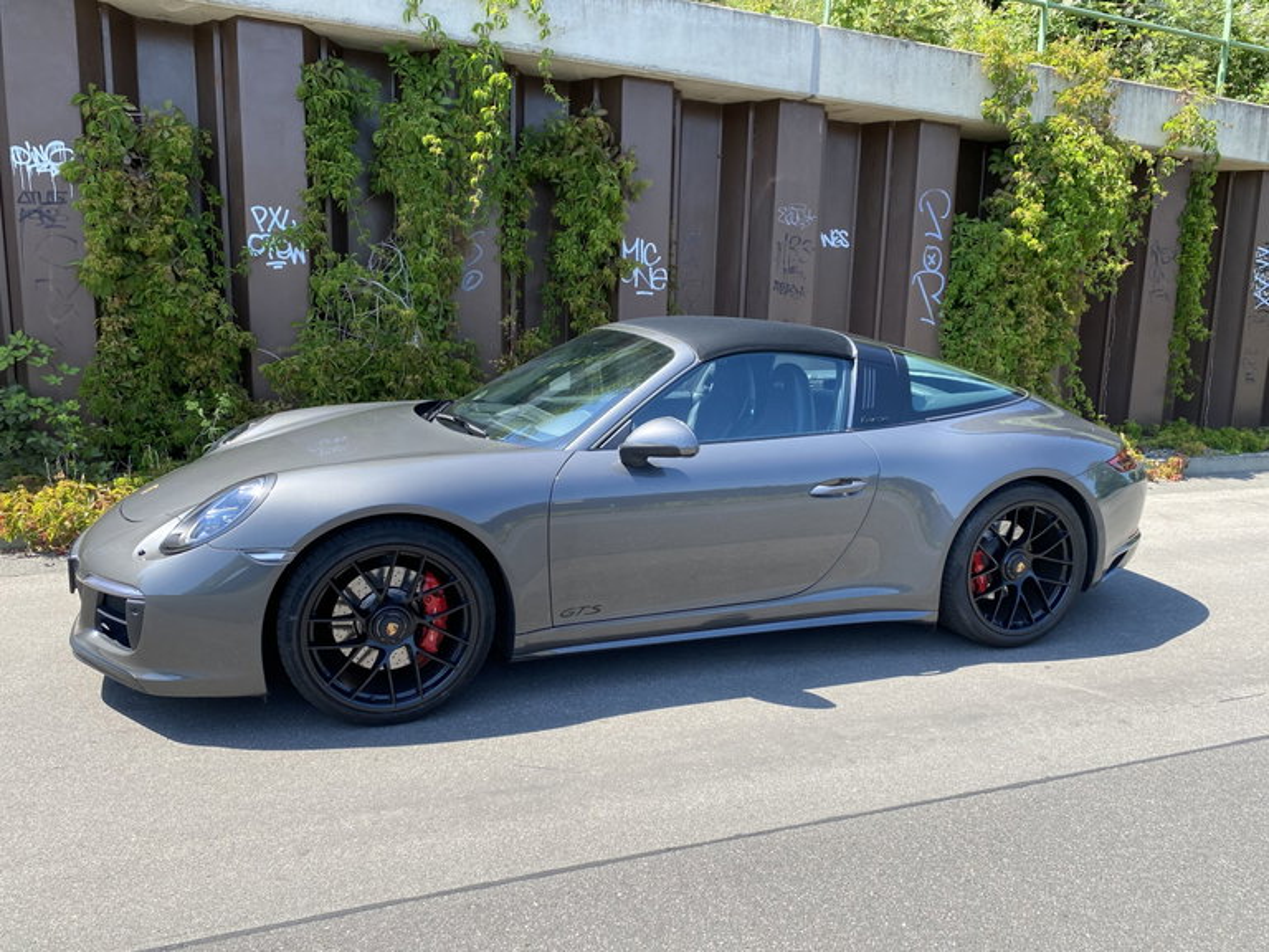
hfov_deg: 67.3
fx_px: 953
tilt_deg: -9.7
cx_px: 634
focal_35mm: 26
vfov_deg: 53.1
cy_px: 476
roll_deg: -0.6
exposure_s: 1/772
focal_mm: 4.25
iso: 32
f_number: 1.8
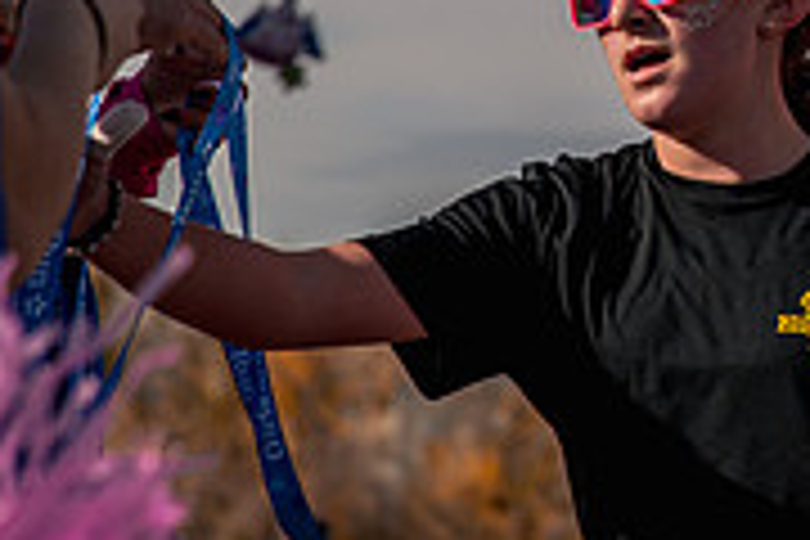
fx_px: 7447
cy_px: -231
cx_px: 1252
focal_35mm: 331
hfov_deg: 6.1
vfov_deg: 4.1
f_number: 5.6
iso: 200
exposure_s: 1/2000
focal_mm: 95
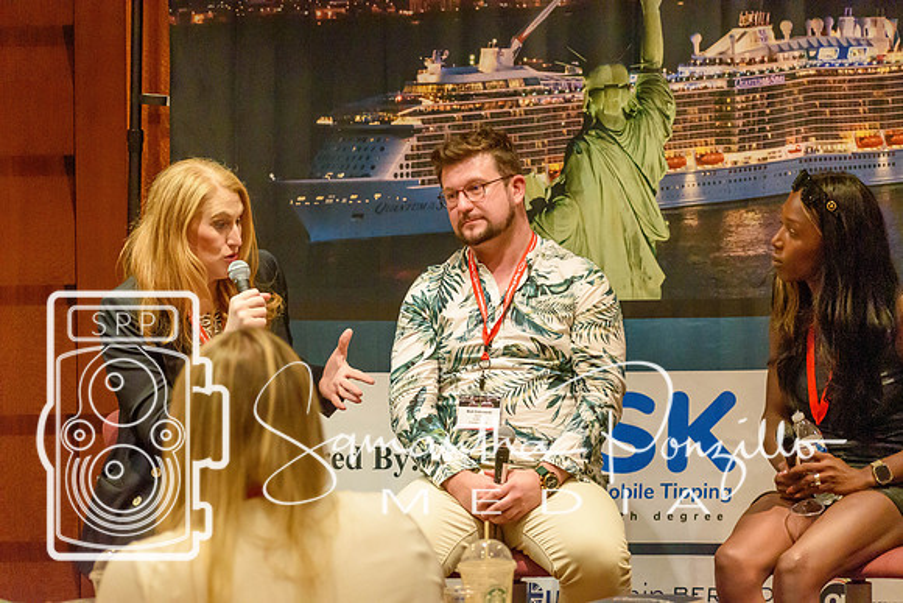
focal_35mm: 129
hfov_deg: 15.9
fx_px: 3236
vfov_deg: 10.6
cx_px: 452
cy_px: 302
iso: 4000
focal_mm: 86
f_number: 4.8
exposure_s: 1/125
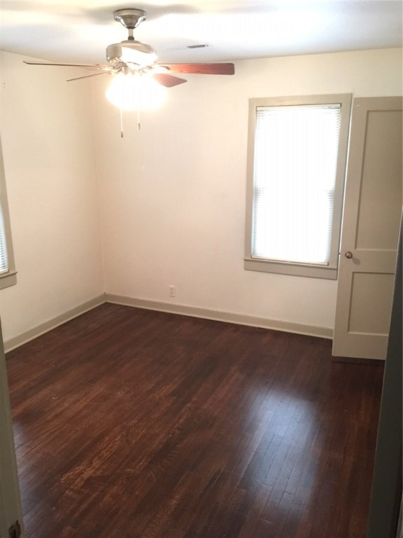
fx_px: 450
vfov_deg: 61.7
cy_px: 269
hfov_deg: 48.2
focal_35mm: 29
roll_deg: +0.2
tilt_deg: -13.8
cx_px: 202
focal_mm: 4.15
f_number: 2.2
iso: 125
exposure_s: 1/10
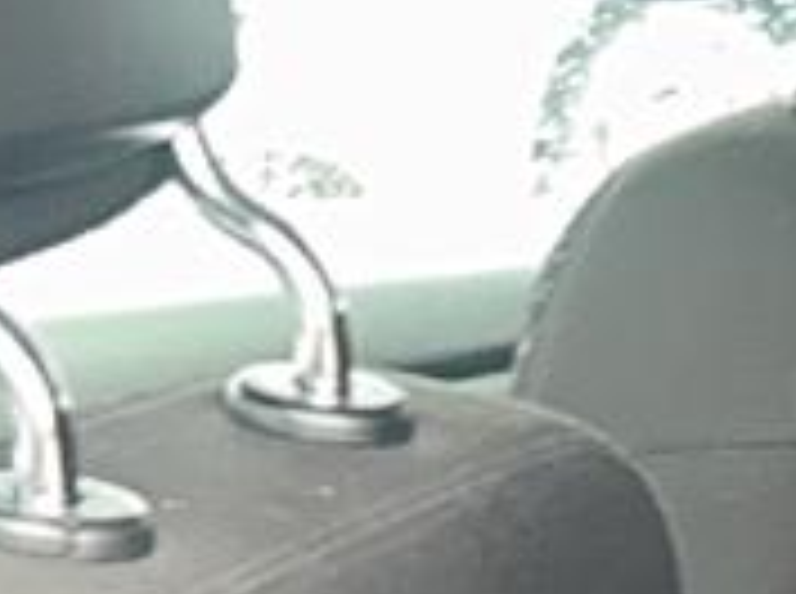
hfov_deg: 10.7
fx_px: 3993
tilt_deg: -23.8
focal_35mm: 174
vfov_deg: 7.8
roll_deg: +3.2
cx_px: 1453
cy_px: 1494
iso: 125
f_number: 1.78
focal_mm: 6.76
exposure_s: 1/60
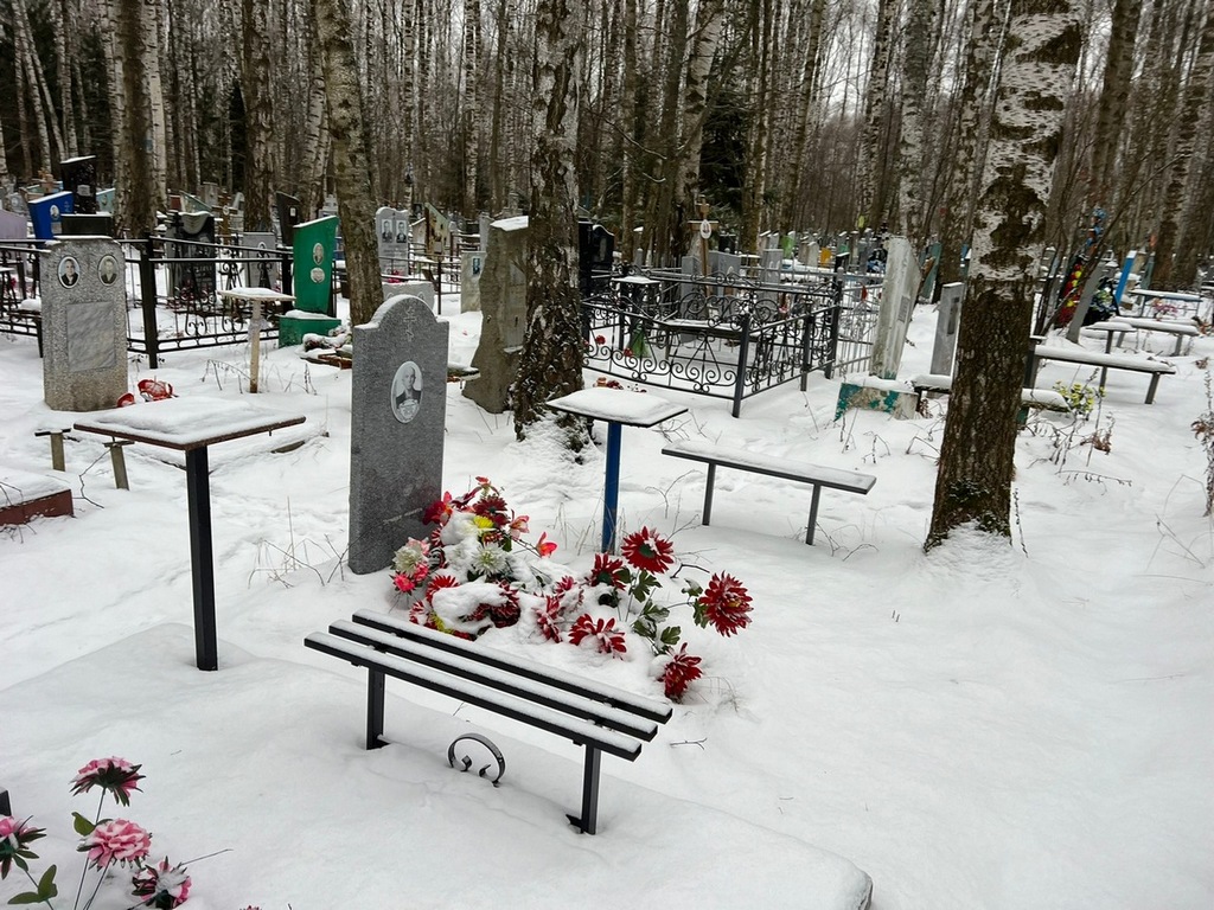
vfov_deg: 53.1
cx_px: 607
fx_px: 912
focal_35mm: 26
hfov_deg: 67.3
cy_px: 455
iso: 40
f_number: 1.5
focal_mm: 5.7
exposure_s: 1/176
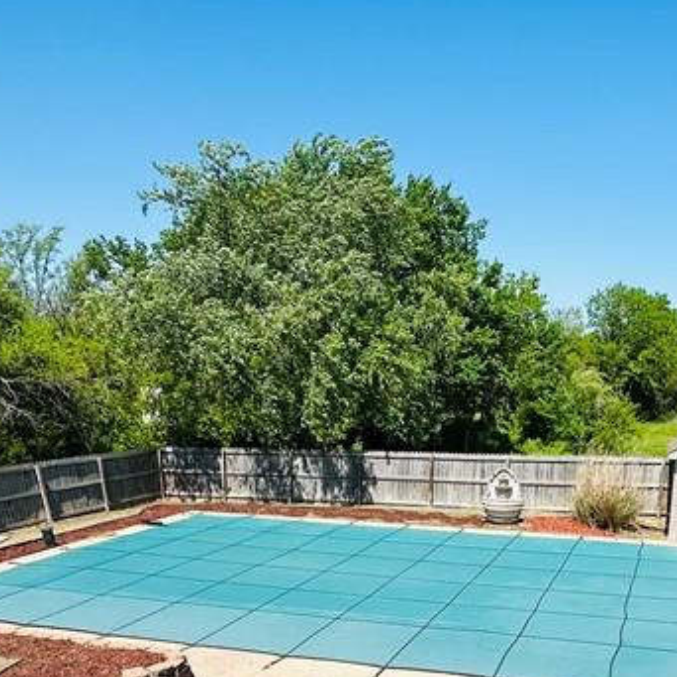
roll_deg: -0.9
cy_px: 610
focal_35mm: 37
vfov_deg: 41.4
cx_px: 445
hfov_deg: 44.3
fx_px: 819
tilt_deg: -15.5
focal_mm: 2.22
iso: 50
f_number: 2.2
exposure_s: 1/2212
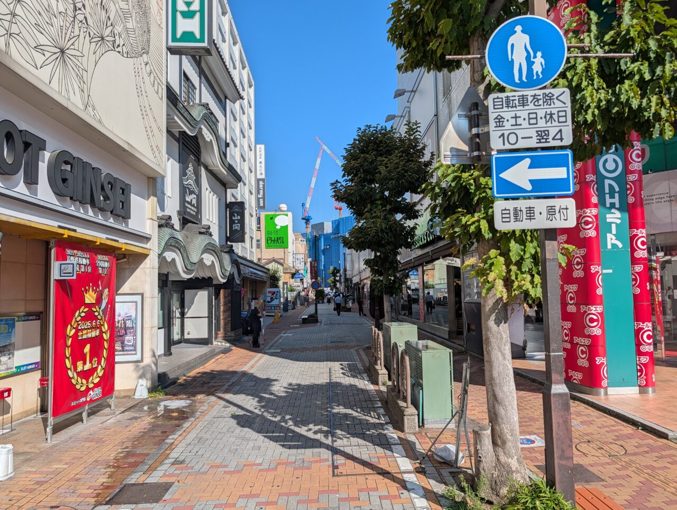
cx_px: 338
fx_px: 470
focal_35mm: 24
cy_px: 255
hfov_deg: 71.5
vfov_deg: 56.9
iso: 21
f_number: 1.68
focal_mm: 6.9
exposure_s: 1/13158
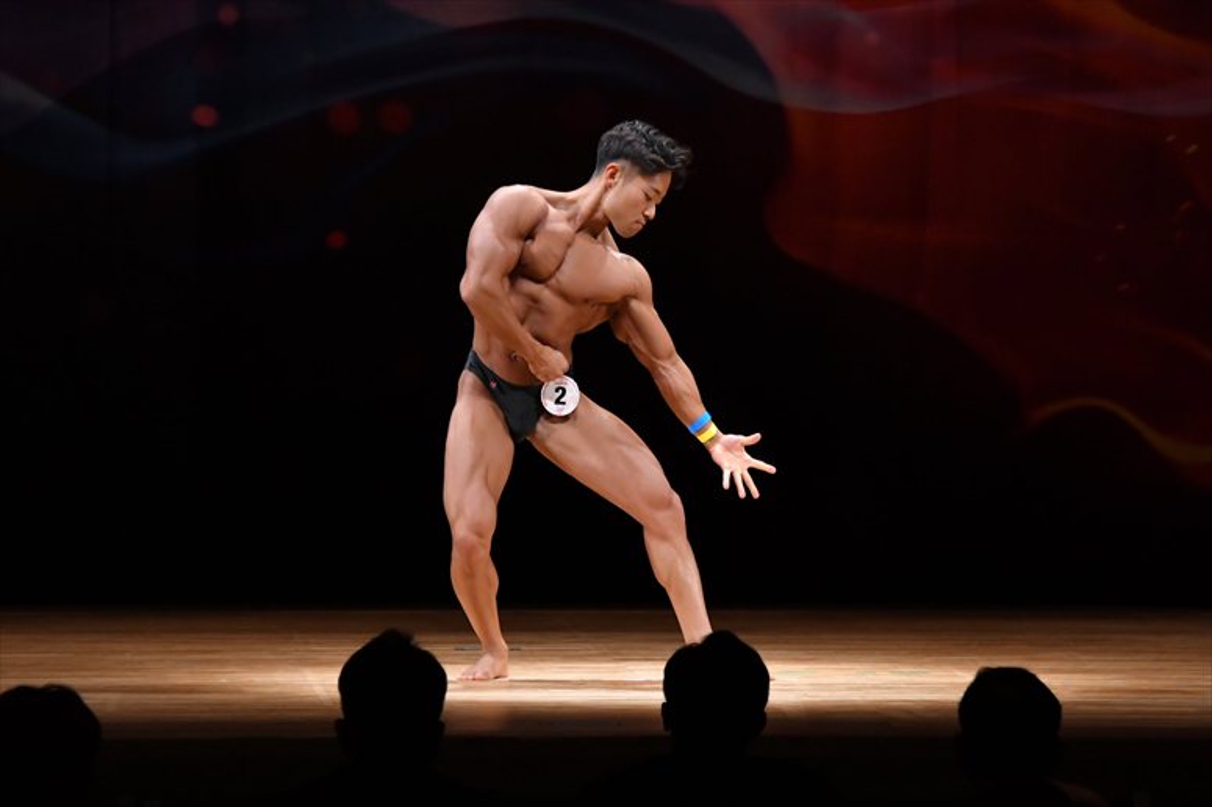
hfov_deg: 8.6
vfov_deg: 5.7
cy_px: 404
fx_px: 8076
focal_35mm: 240
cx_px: 606
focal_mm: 160
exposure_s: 1/400
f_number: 5.6
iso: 3200
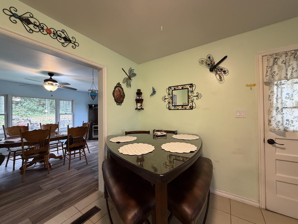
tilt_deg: +1.5
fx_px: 121
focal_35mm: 14
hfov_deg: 102.1
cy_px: 112
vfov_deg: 85.7
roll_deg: +1.6
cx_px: 149
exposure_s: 1/60
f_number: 2.2
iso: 400
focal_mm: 2.22
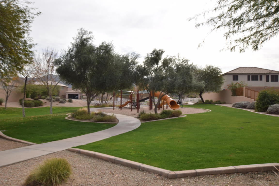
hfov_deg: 61.9
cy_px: 93
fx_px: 232
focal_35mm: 30
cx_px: 140
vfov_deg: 43.6
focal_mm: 20
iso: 100
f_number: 9
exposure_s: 1/200
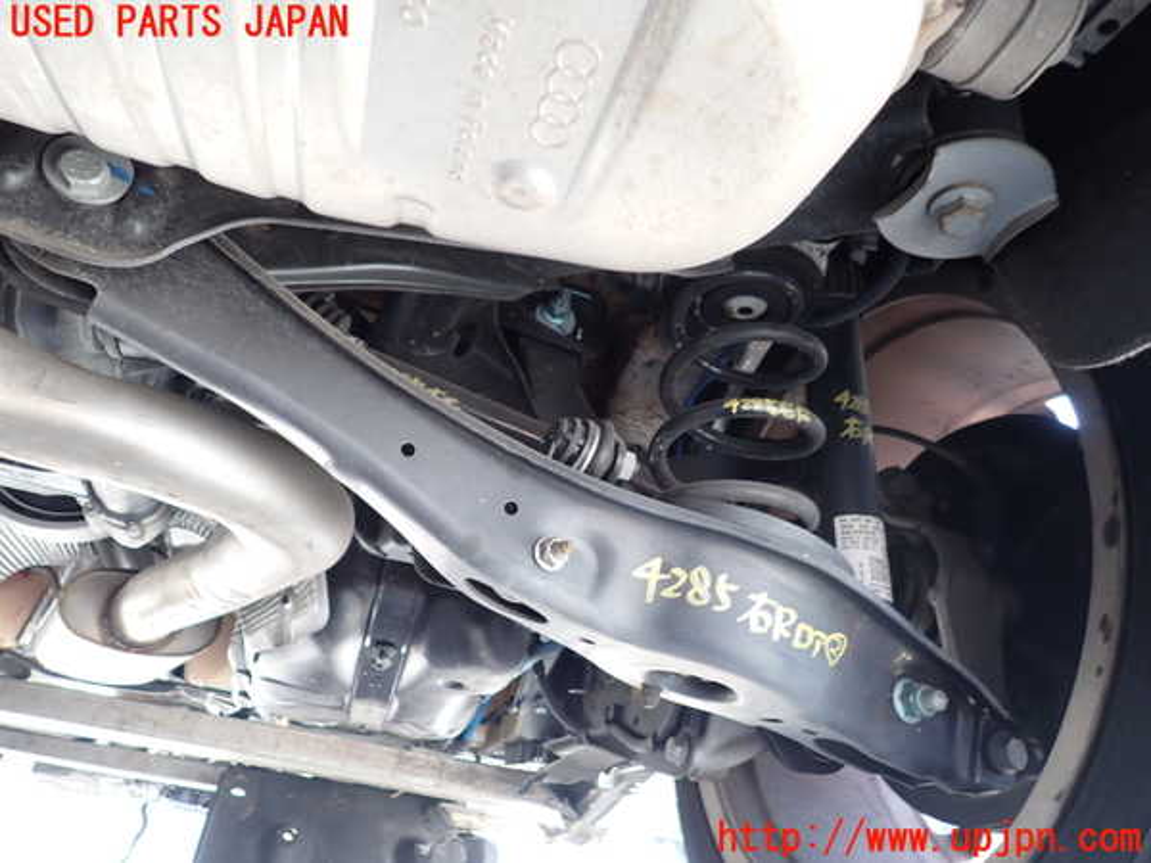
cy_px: 432
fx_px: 831
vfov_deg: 54.9
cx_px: 576
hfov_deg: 69.4
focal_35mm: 25
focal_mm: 4.5
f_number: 2
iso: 200
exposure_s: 1/50
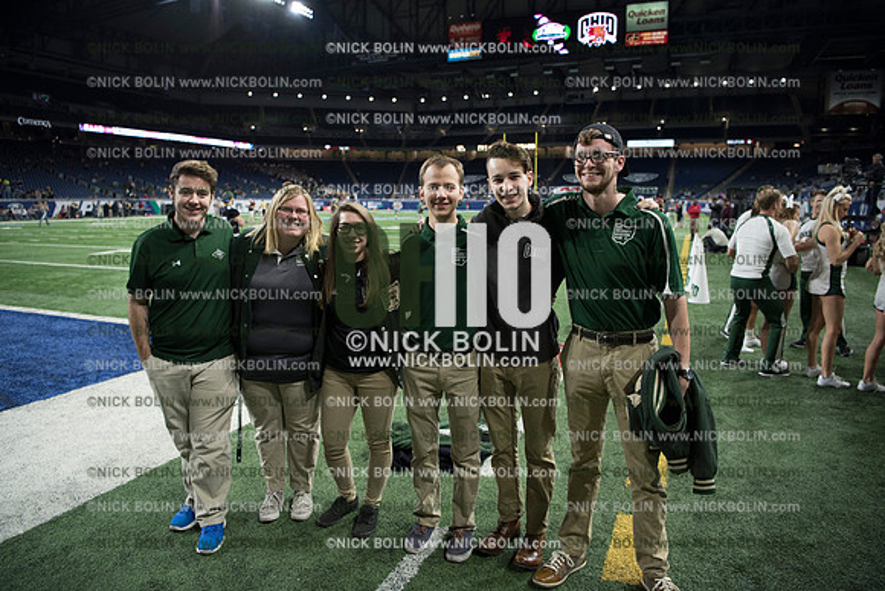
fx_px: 590
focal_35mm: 24
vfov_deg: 53.2
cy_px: 296
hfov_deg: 73.7
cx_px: 442
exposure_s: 1/800
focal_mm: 24
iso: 1250
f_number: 2.8
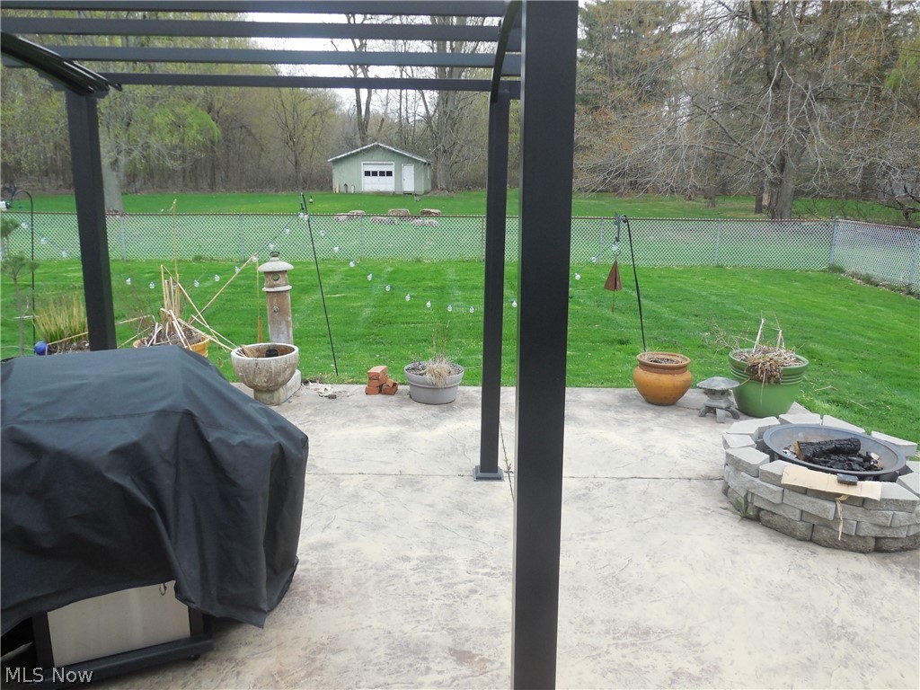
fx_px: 664
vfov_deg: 54.9
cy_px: 345
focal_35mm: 25
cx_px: 460
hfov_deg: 69.4
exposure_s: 1/160
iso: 125
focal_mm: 4.5
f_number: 3.1
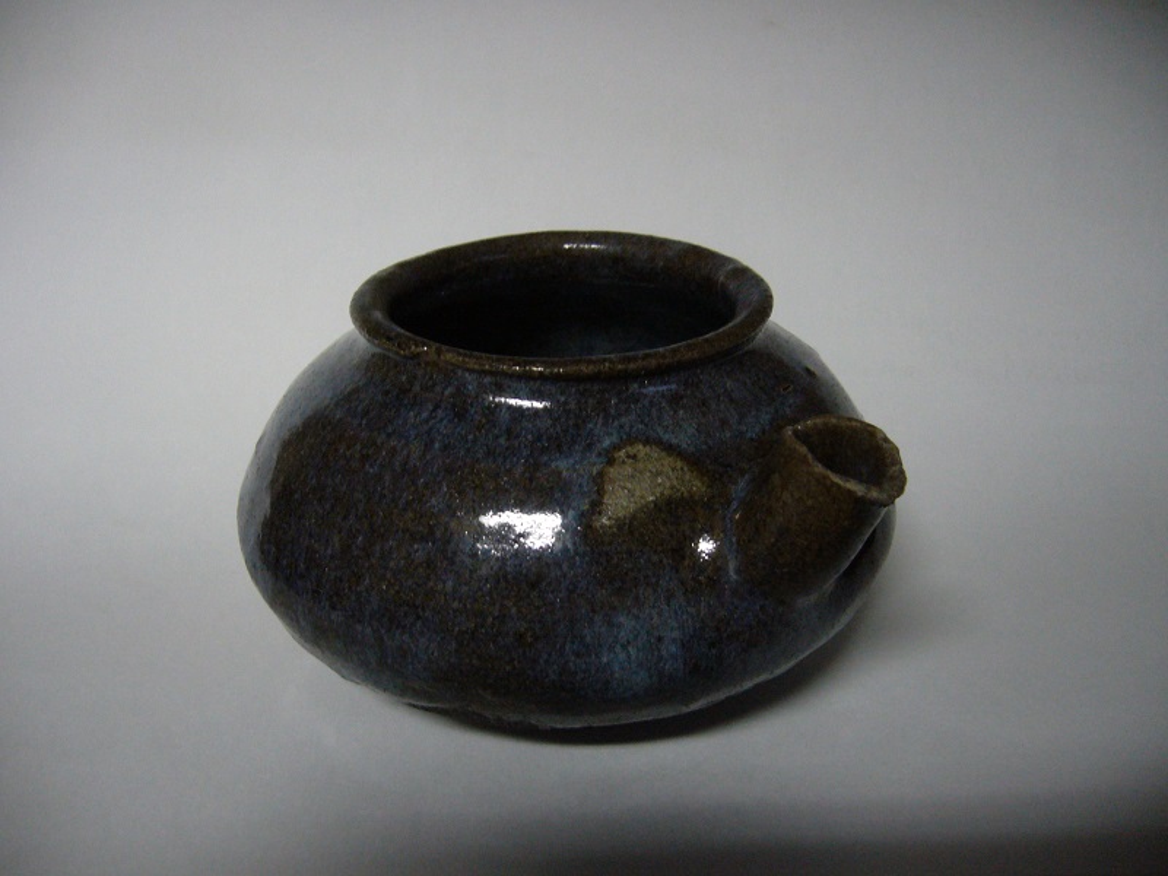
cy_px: 438
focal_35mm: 35
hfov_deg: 52.6
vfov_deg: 40.7
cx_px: 584
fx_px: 1181
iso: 200
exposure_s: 1/8
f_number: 2.8
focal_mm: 5.8
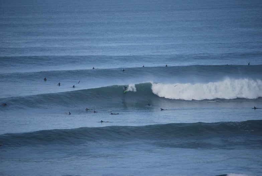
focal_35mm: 300
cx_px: 131
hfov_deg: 6.9
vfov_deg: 4.6
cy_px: 88
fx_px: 2187
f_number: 5.6
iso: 200
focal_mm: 200
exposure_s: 1/1000
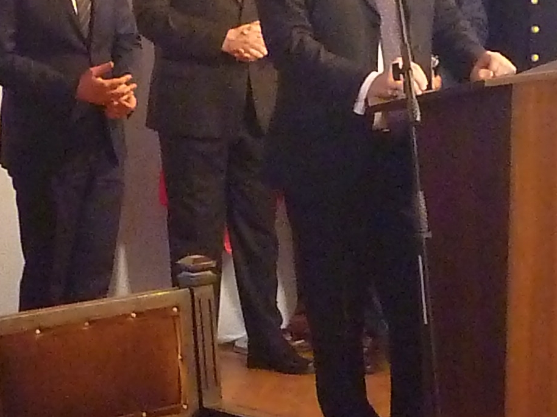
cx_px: 204
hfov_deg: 15.2
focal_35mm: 130
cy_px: 134
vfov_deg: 11.4
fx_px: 2091
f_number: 5
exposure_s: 1/20
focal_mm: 10.4
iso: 3200
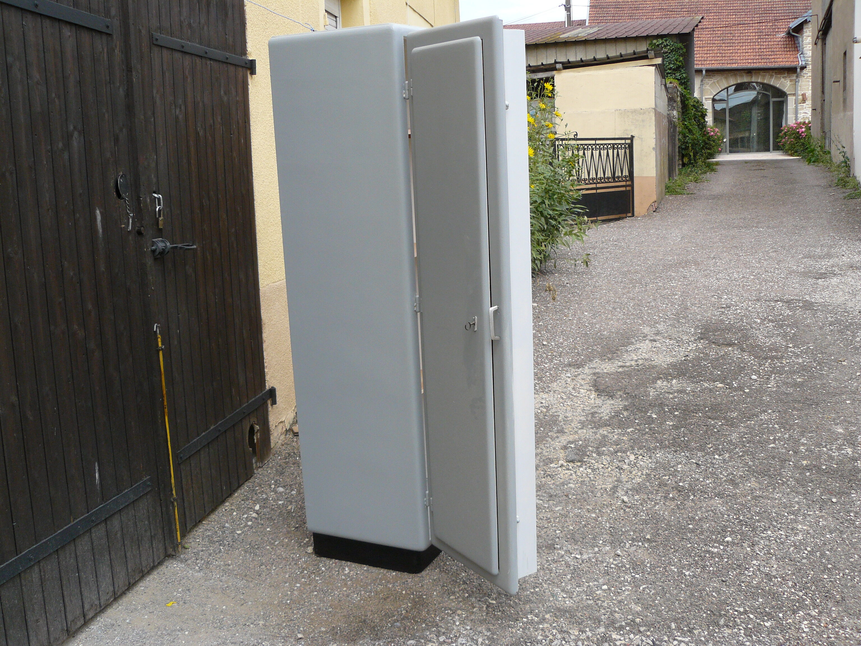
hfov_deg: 51.4
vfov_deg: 39.7
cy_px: 323
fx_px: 895
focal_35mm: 36
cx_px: 430
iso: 100
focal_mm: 6
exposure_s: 1/250
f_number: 4
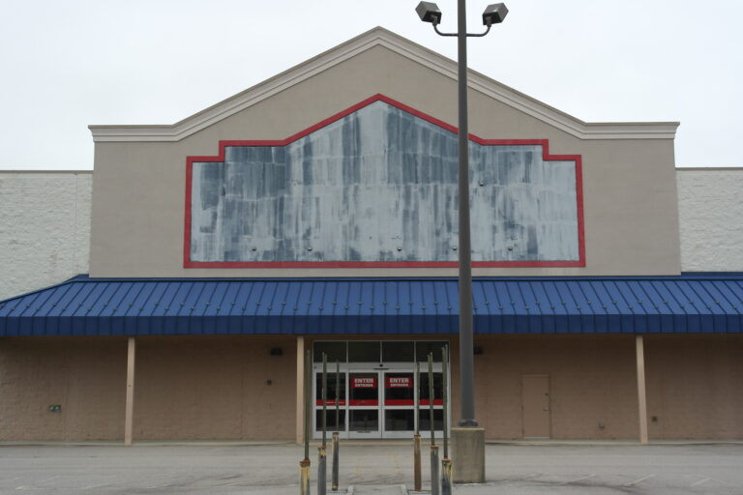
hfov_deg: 42.7
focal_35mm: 46
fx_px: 949
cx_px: 372
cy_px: 248
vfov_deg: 29.2
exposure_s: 1/160
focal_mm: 30
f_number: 5
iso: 100
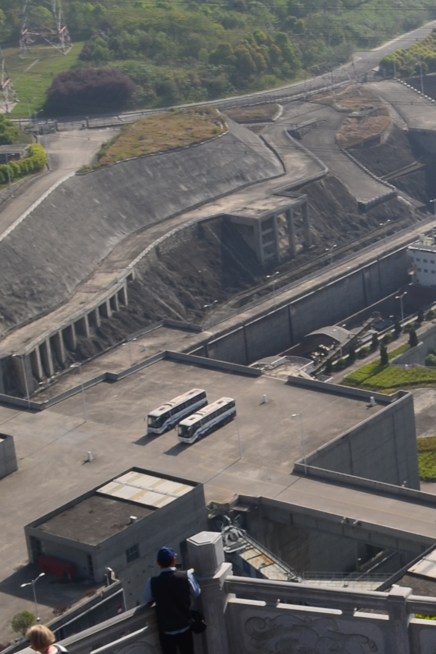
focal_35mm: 96
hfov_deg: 12.9
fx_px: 1744
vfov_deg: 20.9
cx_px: 786
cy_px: 96
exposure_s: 1/160
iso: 100
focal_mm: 18
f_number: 11
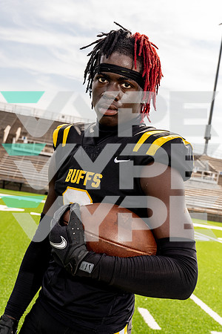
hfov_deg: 32.6
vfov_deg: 47.4
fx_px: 379
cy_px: 167
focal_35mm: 41
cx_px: 111
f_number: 7.1
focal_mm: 41
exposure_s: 1/250
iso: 100
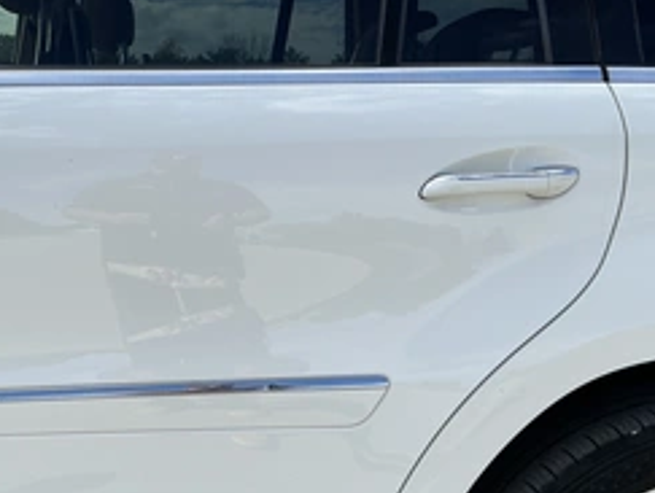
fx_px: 872
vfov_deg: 31.3
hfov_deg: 40.7
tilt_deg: -13.2
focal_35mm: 46
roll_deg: -4.4
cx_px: 224
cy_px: 337
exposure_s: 1/1377
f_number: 1.8
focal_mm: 3
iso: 25
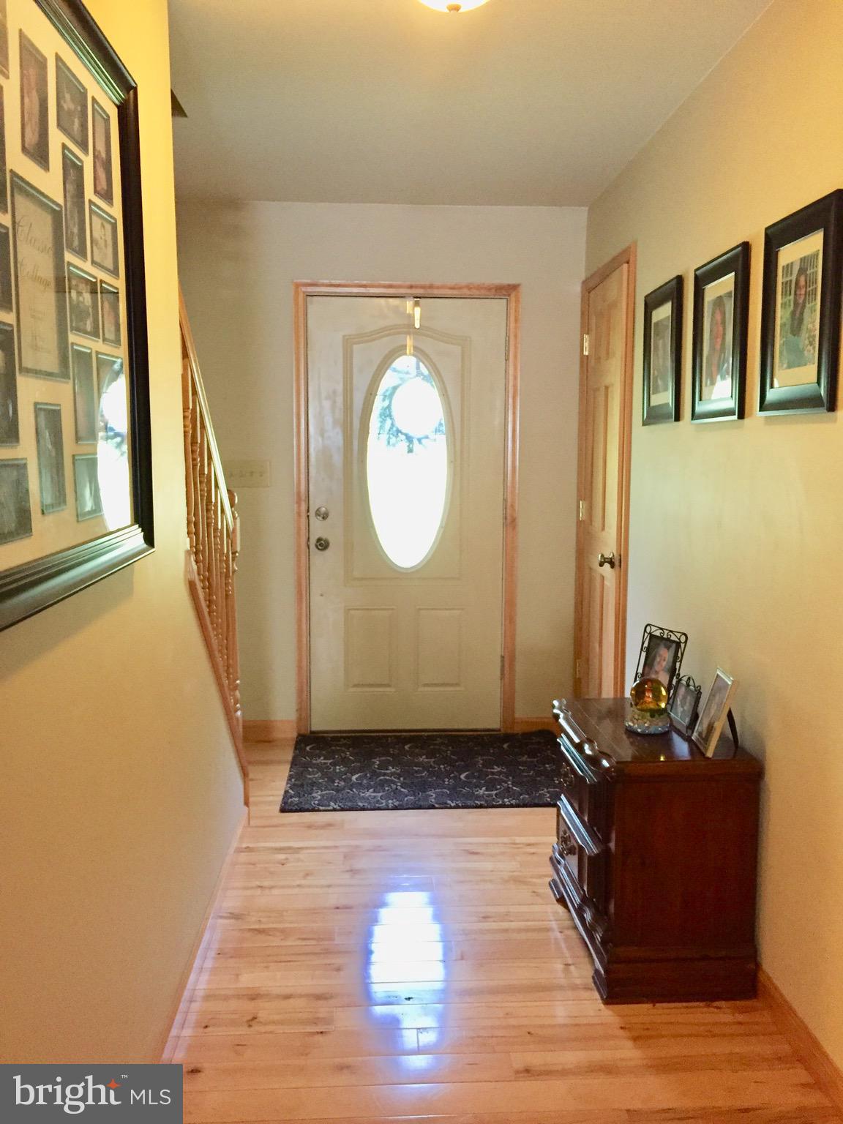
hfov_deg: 48.2
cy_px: 562
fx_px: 942
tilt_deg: -7.4
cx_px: 422
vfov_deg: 61.7
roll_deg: +0.2
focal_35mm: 29
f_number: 2.2
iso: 250
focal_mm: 4.15
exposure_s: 1/30
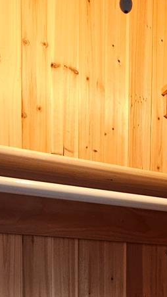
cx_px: 144
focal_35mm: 47
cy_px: 318
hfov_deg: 24.8
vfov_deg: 37.4
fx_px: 370
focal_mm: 2.2
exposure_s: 1/60
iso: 250
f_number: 2.2
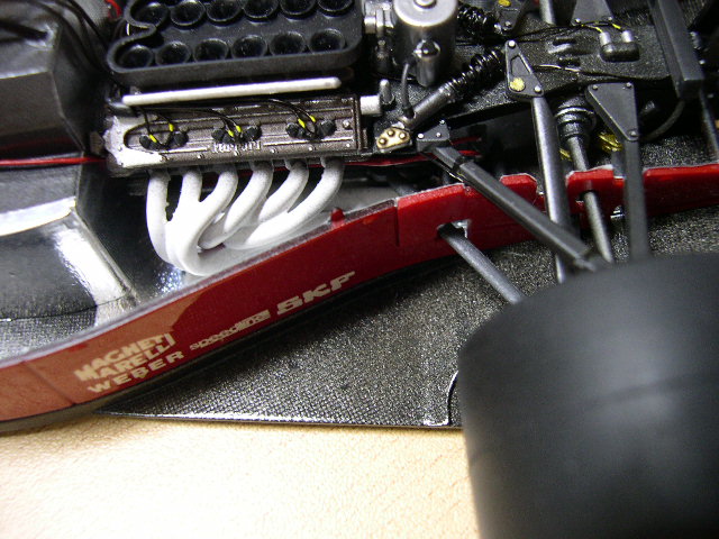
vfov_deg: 37.7
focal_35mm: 38
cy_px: 270
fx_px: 789
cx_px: 360
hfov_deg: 49.0
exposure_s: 1/4.7
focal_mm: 8
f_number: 2.8
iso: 241
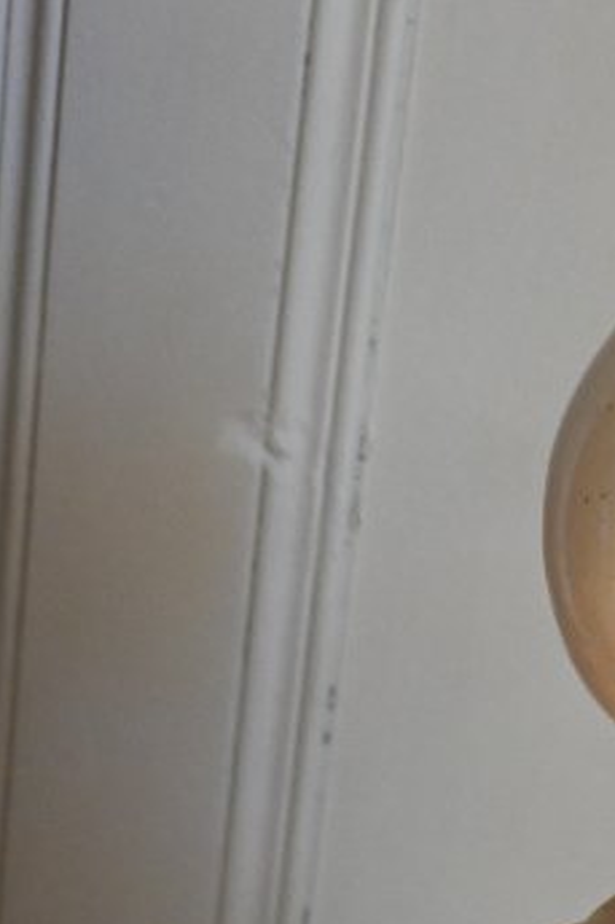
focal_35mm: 181
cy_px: 1561
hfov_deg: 7.6
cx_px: 59
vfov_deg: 10.8
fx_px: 4633
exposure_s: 1/125
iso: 1600
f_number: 4.2
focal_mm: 34.5
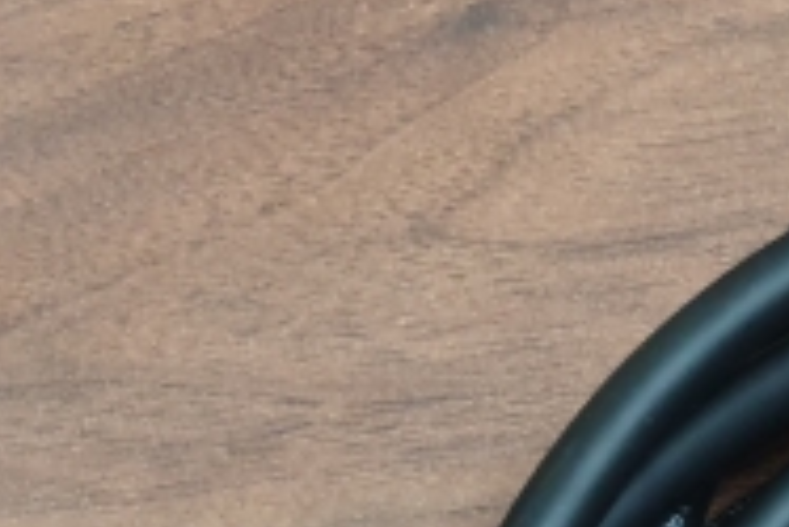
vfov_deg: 12.0
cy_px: 974
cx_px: 1325
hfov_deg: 16.9
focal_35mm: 104
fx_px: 2281
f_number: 1.5
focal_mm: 4.3
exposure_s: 1/14
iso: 250
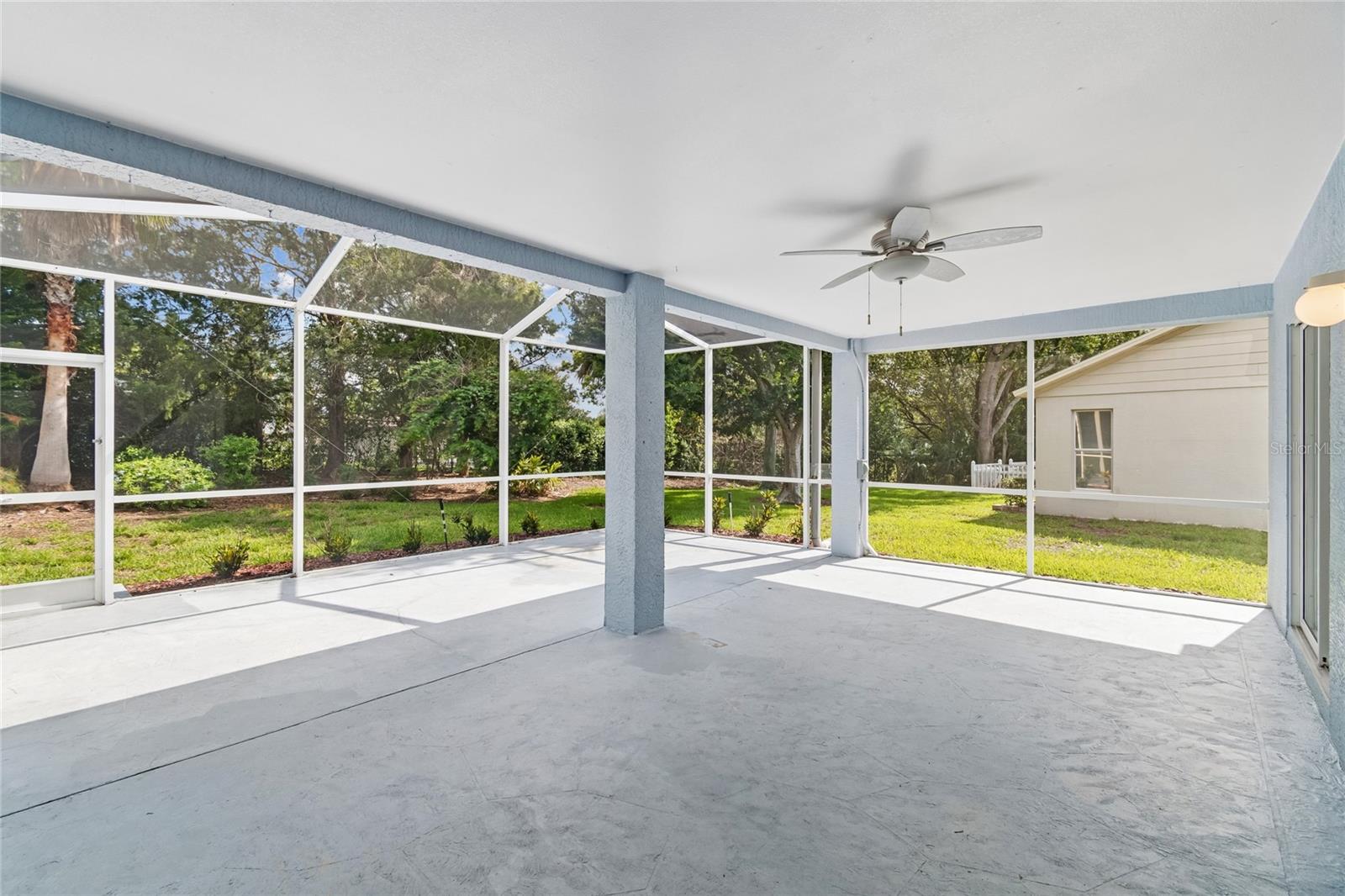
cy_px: 448
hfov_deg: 100.4
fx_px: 560
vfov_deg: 77.3
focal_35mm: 15
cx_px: 672
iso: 100
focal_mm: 10
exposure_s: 1/6
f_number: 7.1
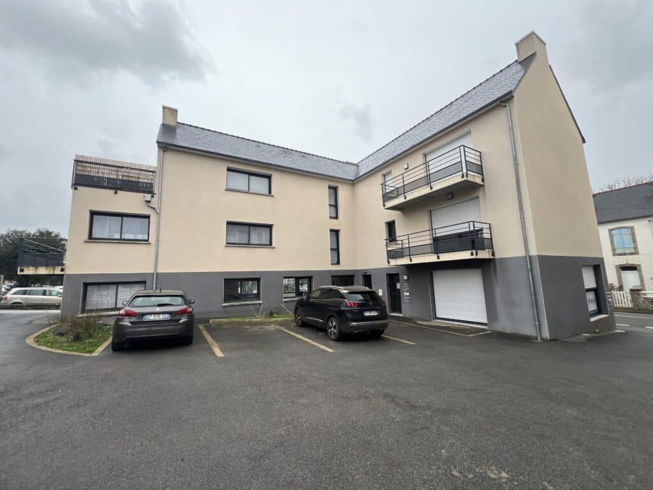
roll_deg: +3.1
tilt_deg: +11.5
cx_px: 326
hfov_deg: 106.2
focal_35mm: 13
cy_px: 245
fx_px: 245
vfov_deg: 89.9
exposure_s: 1/188
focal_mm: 1.57
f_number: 1.8
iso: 32
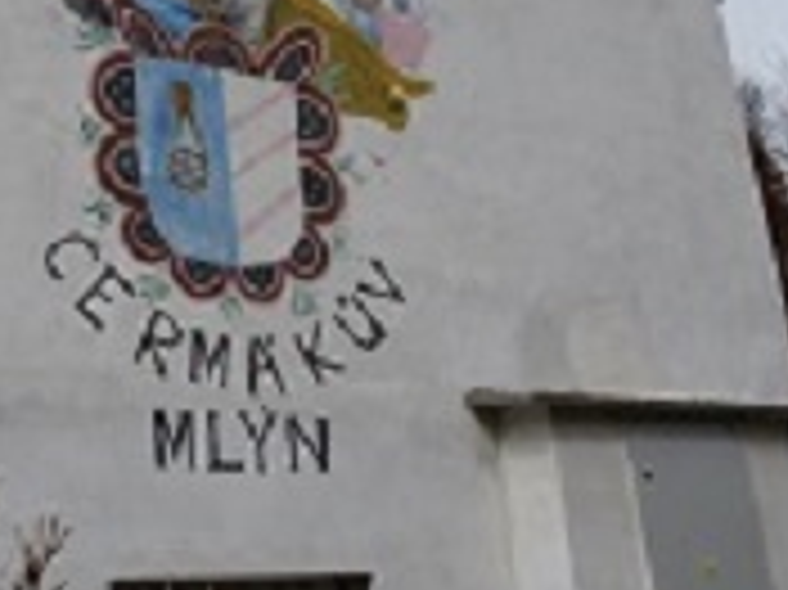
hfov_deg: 33.2
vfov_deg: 26.4
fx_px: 1251
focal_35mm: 55
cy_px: 198
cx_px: 81
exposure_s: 1/1250
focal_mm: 4.1
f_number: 3.5
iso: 80
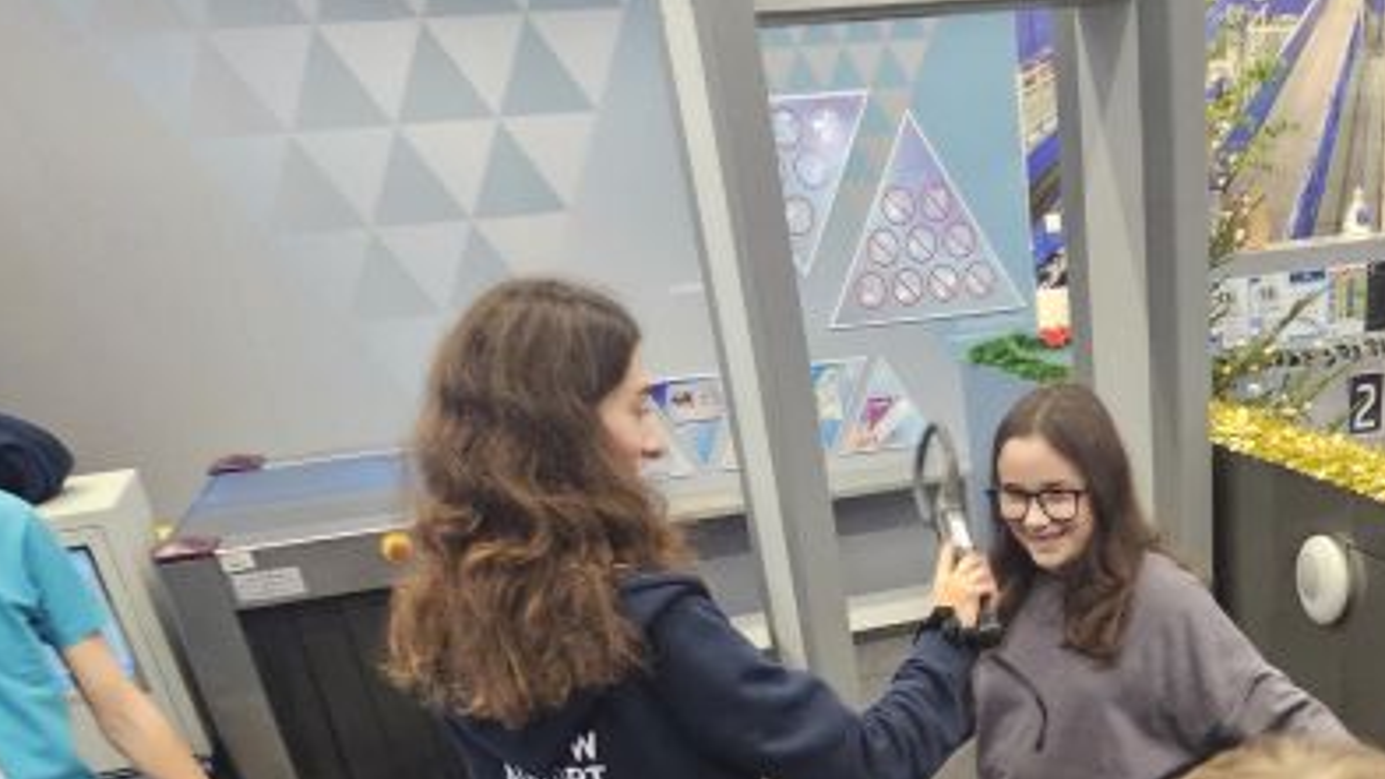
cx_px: 1050
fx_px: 1322
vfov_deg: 26.7
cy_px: 1065
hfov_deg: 52.7
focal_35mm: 36
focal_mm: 2.2
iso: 500
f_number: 2.2
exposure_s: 1/33.3
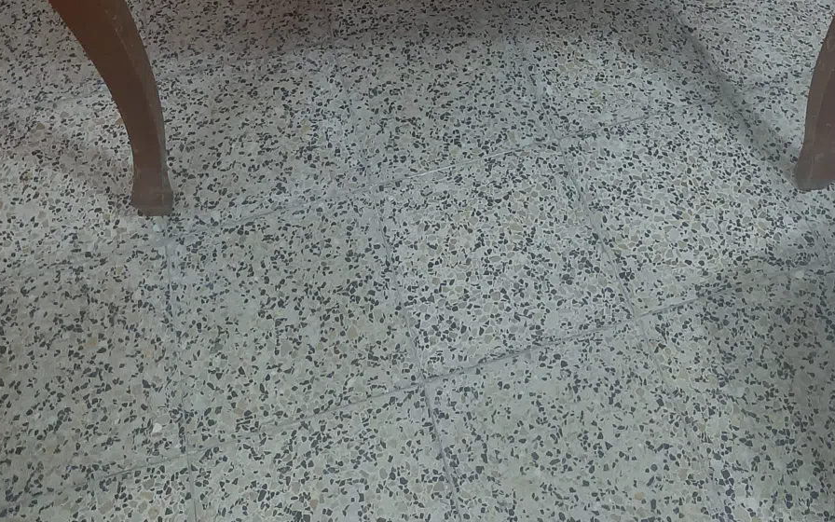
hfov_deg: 47.1
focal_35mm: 42
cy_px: -87
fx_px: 956
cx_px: 470
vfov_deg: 27.3
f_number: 1.7
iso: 200
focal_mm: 3.93
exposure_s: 1/25
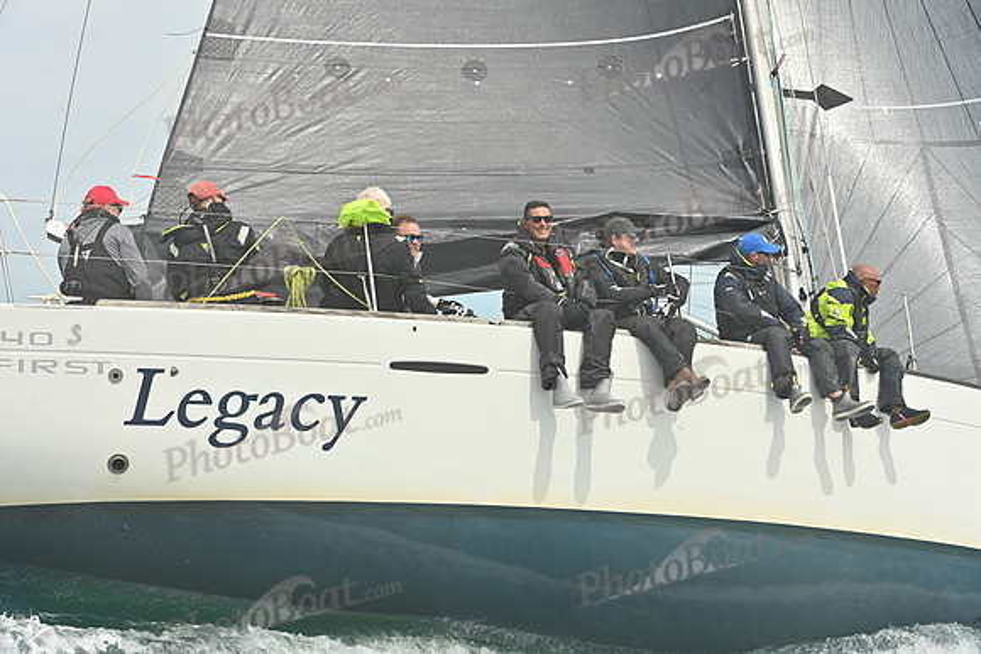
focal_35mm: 70
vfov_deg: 19.5
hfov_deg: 28.8
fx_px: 1908
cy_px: 327
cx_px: 490
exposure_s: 1/1250
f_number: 9
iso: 320
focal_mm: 70
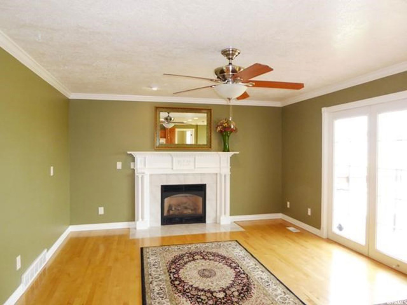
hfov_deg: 71.6
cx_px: 204
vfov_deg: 56.8
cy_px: 152
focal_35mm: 24
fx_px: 282
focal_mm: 4.3
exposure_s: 1/60
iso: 250
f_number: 3.3
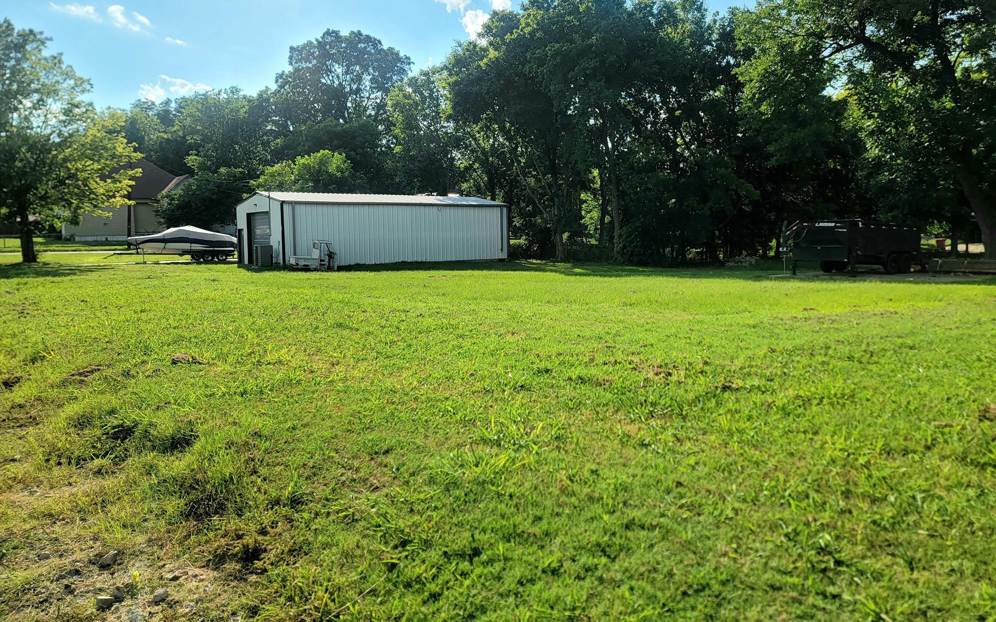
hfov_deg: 70.4
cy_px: 277
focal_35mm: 26
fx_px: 706
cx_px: 506
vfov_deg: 47.5
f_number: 1.8
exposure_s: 1/1429
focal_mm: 6.7
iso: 16
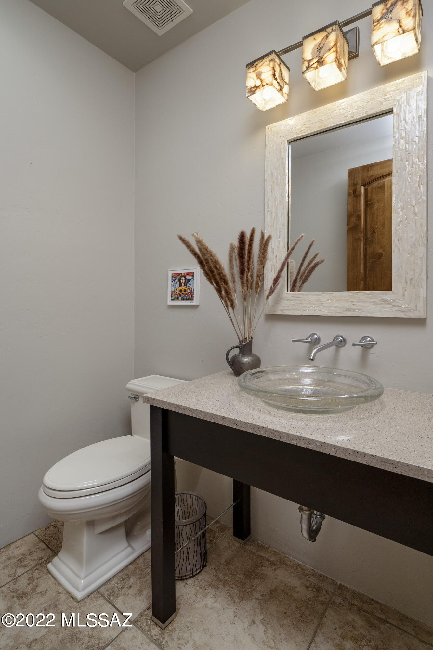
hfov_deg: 77.3
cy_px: 325
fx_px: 271
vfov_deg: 100.4
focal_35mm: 15
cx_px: 216
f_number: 8
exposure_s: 1/10
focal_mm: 15
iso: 200
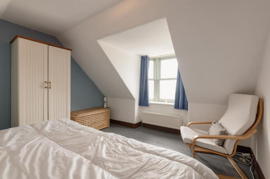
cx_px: 135
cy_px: 90
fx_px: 120
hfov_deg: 96.8
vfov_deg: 73.6
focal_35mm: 16
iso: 400
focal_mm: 16
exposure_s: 1/13
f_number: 8
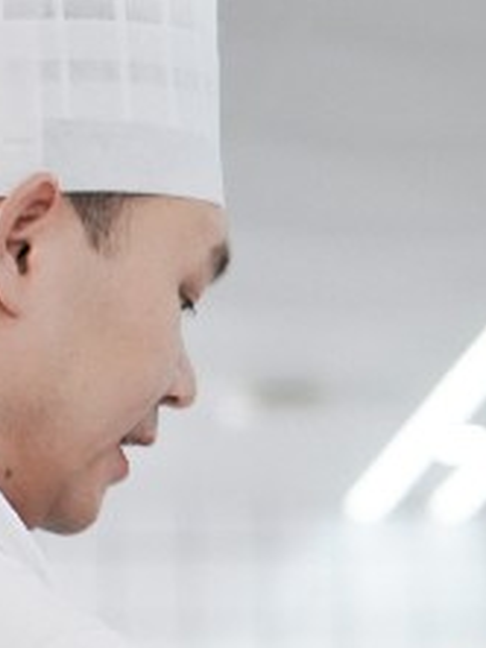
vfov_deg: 5.9
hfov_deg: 4.4
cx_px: 776
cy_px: 553
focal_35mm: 334
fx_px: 6246
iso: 250
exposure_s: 1/125
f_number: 2.8
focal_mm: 75
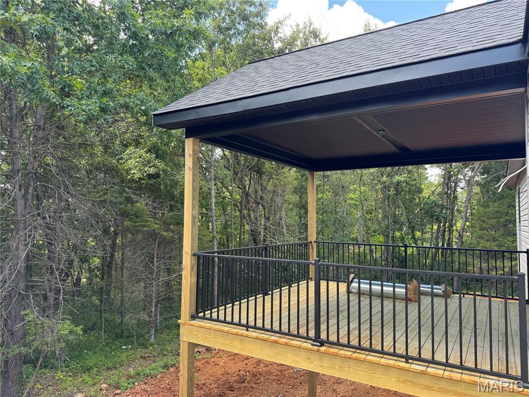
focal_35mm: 24
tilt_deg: +2.8
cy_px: 198
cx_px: 264
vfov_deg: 56.8
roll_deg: -1.3
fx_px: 367
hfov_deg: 71.6
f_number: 1.78
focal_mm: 6.76
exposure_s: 1/167
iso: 64
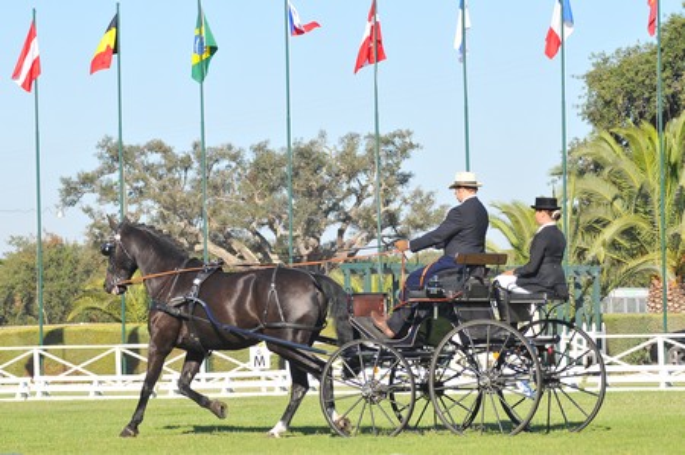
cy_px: 228
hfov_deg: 11.0
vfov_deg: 7.3
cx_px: 342
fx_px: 3564
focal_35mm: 188
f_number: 5.6
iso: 400
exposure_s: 1/800
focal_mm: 125
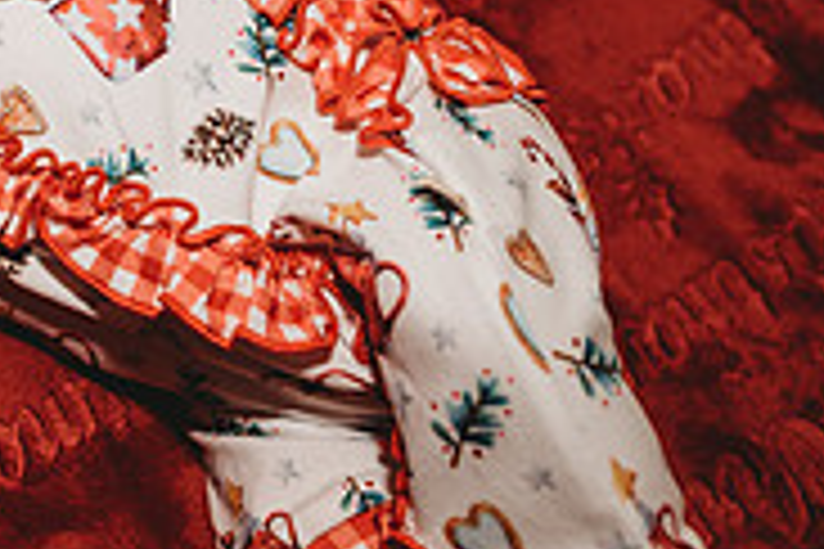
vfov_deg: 17.5
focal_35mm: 76
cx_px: -320
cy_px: -20
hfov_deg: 22.9
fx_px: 1739
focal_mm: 24
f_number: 2.8
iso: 50
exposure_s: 1/250
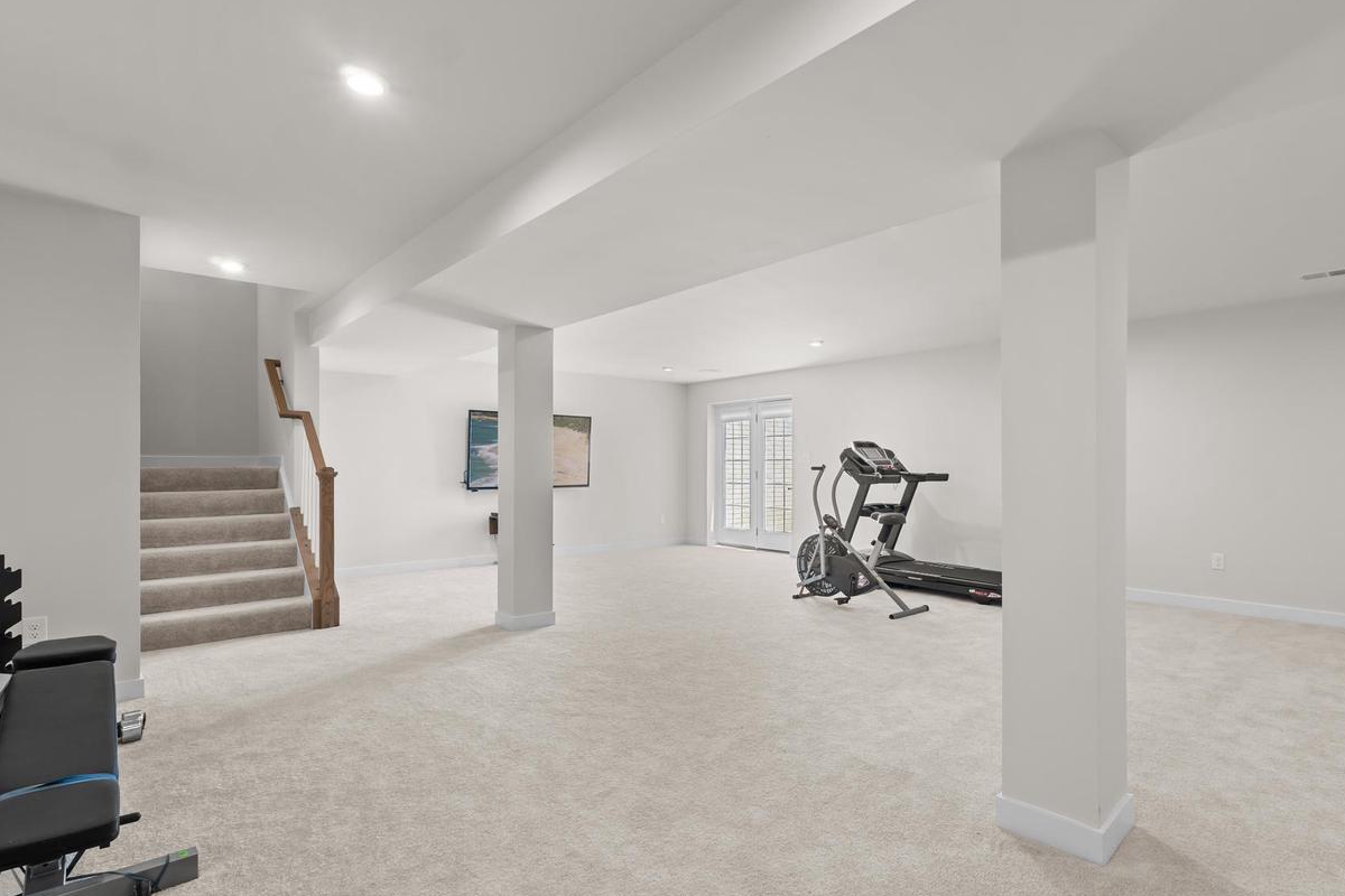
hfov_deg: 89.6
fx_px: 672
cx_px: 752
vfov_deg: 67.4
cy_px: 451
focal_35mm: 18
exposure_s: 1/2.5
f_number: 7.1
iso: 200
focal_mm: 10
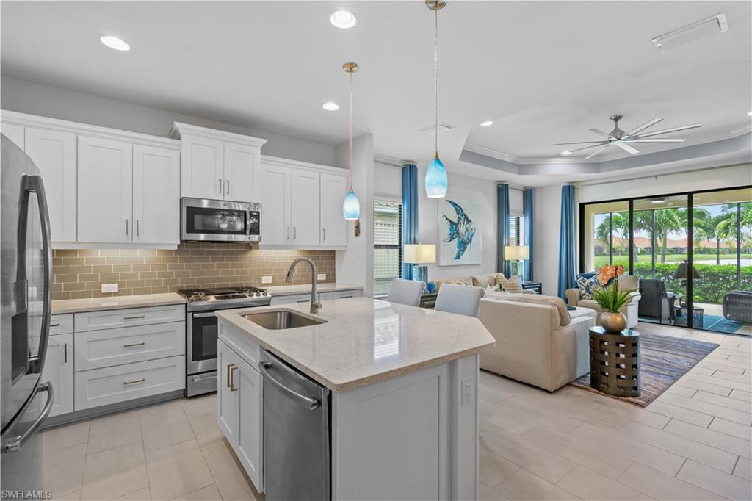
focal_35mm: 16
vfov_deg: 73.7
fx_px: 334
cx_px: 376
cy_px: 250
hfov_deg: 96.8
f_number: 8
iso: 400
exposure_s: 1/25
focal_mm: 16
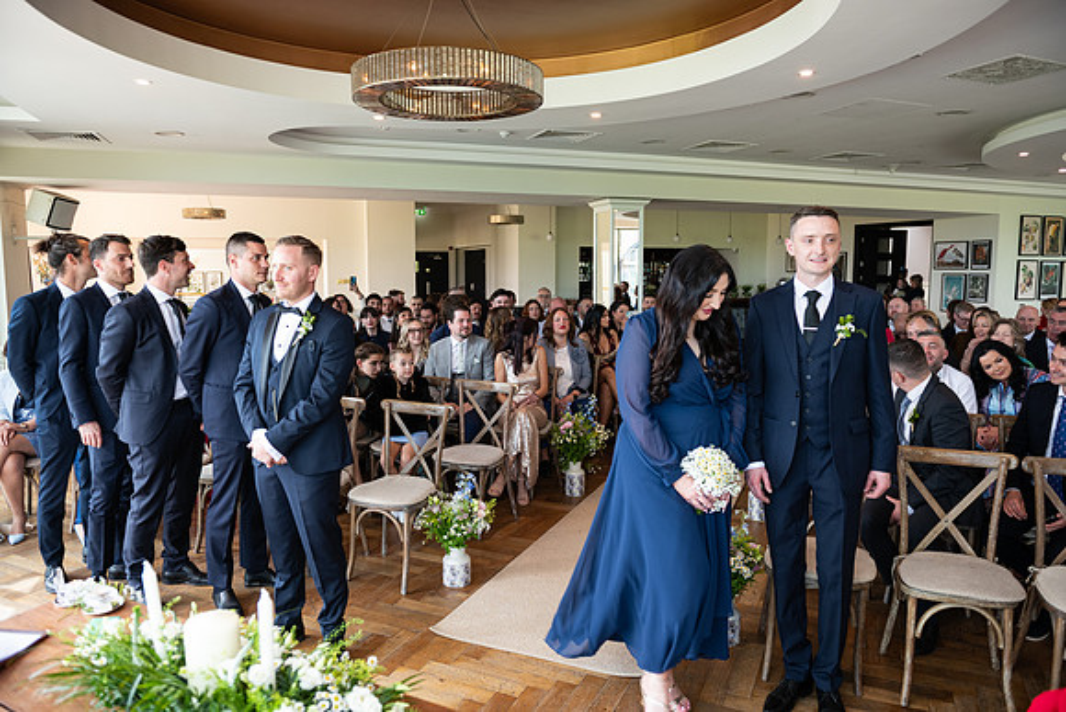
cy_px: 356
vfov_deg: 53.2
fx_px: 711
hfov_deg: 73.7
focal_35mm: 24
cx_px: 533
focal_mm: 24
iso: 500
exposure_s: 1/160
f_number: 3.5
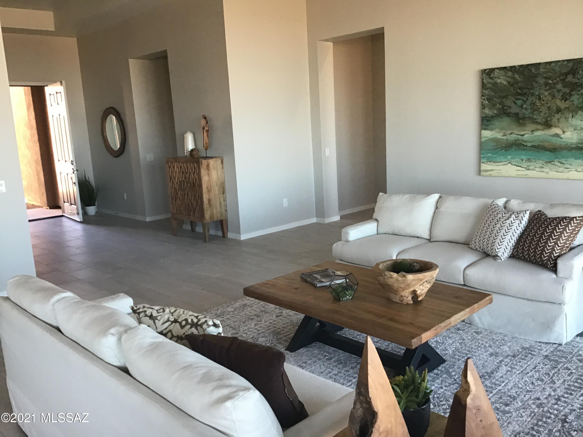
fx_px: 522
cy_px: 218
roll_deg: +2.5
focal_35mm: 31
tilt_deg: -10.3
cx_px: 292
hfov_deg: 58.4
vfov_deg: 45.4
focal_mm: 3.3
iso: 50
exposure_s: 1/30
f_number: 2.4
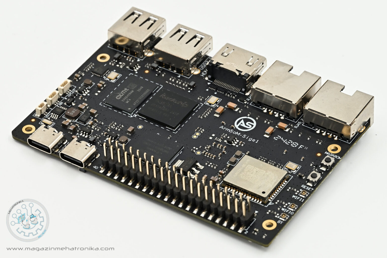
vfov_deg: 13.1
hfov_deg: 19.4
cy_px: 129
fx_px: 1129
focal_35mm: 105
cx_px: 194
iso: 800
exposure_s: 1/60
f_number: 18
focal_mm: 105
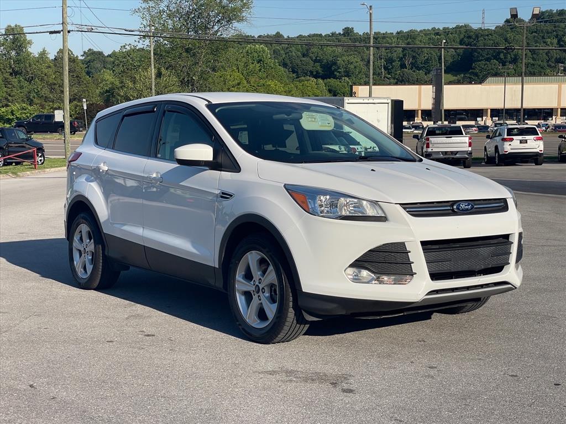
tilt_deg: -8.3
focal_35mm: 52
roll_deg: +0.3
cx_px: 283
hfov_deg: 36.8
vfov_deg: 28.0
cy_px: 212
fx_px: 850
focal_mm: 6
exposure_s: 1/1776
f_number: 2
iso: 25
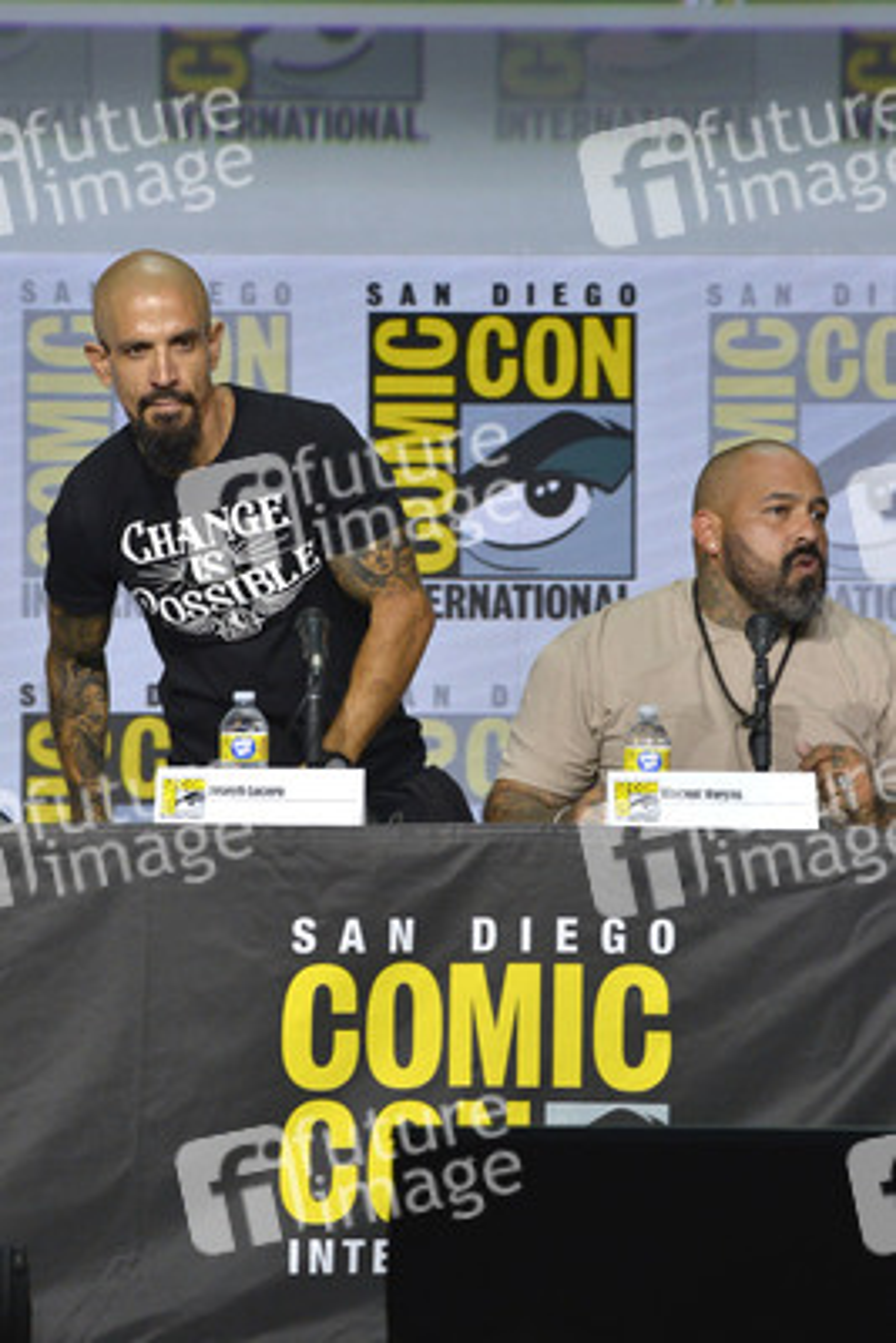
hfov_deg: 4.9
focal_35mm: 280
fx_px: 10443
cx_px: 448
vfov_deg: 7.4
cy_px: 672
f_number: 6.3
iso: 1600
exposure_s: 1/250
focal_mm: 280
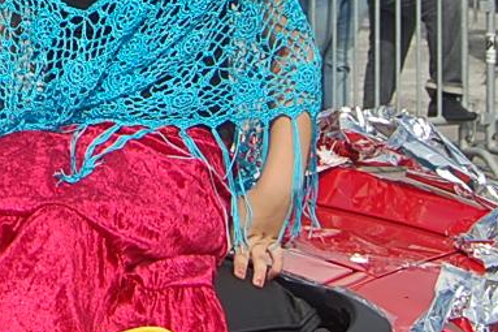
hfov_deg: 12.8
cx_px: -237
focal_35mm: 153
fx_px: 2115
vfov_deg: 8.6
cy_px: -258
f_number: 10
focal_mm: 26
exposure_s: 1/400
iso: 200
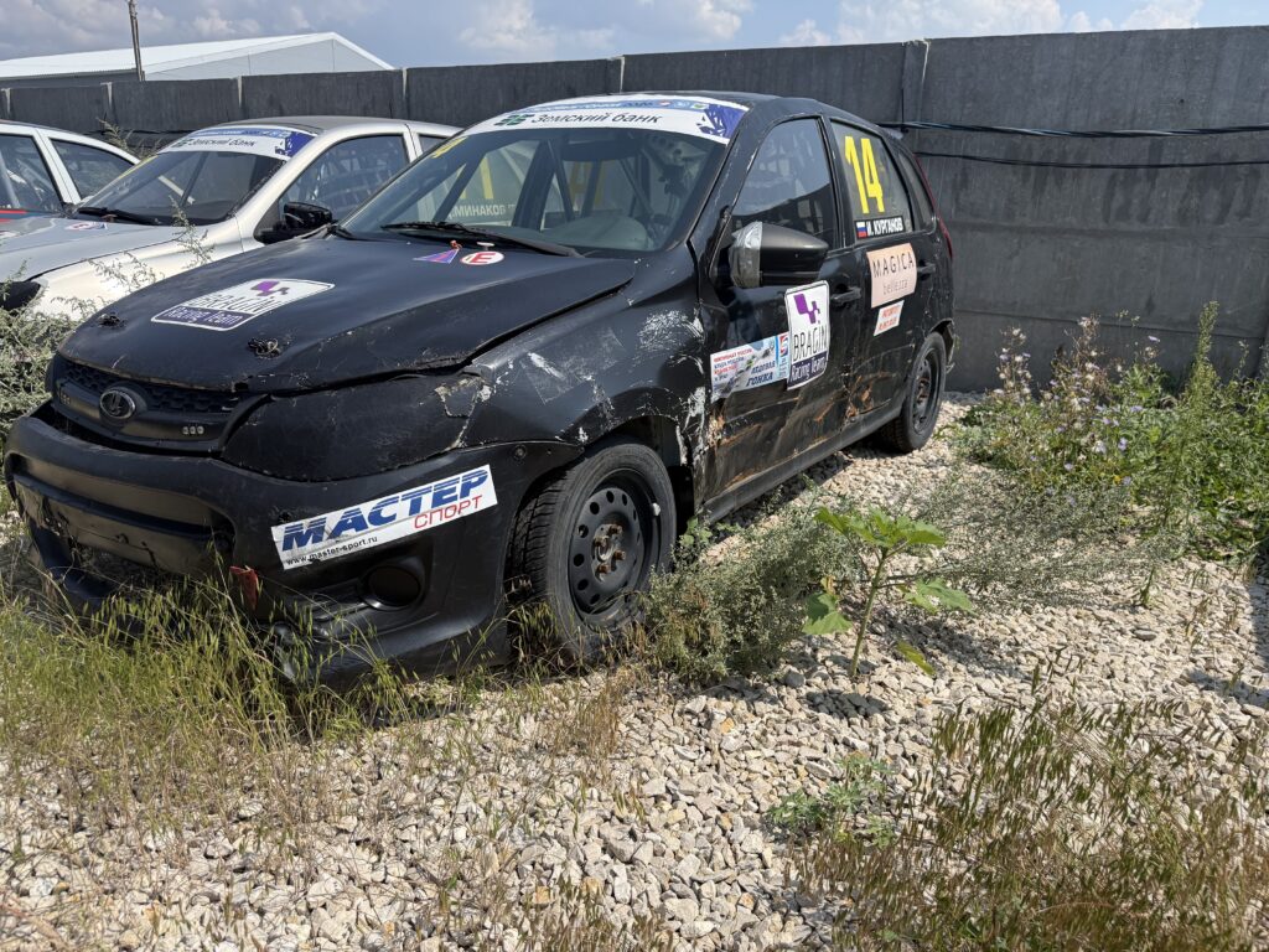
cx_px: 634
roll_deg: -2.4
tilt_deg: -16.9
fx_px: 880
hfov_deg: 71.6
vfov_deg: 56.8
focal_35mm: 24
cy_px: 476
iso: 100
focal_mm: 6.76
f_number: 1.78
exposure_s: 1/5319
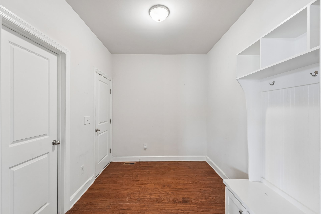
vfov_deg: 77.3
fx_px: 134
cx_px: 160
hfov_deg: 100.4
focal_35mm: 15
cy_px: 112
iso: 320
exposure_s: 1/8
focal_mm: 14
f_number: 8
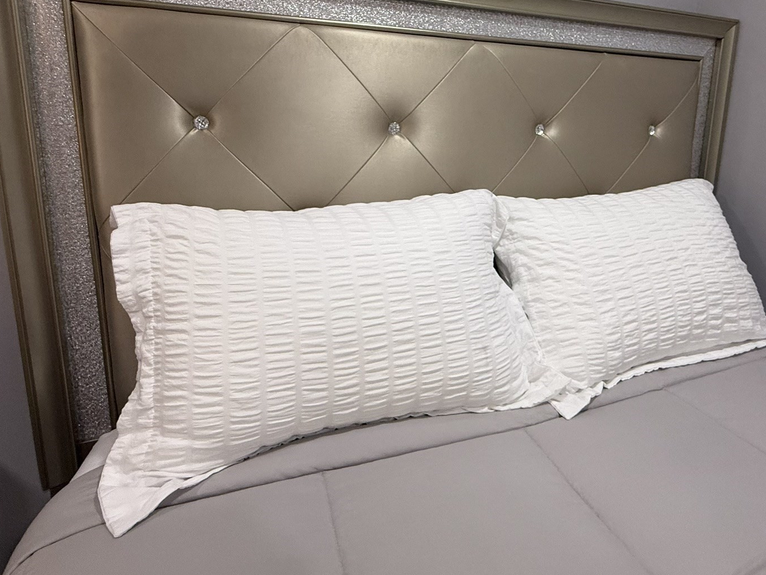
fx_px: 465
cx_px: 461
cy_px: 195
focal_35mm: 21
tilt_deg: -9.3
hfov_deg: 78.1
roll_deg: -1.5
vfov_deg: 62.0
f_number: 2.2
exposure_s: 1/120
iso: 250
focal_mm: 2.22
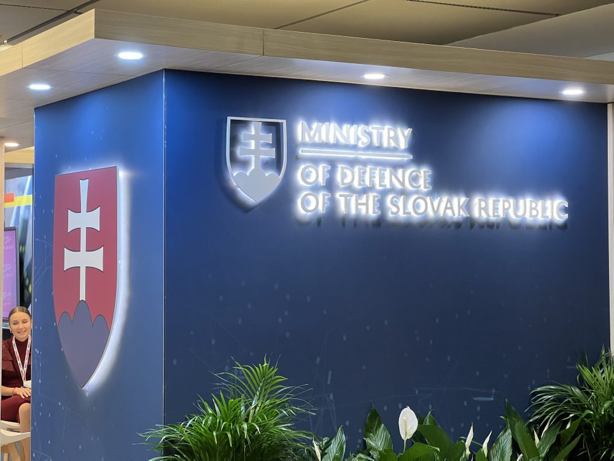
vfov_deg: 19.2
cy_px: 230
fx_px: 1366
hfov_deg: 25.3
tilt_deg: +2.0
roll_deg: +0.2
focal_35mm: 77
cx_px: 307
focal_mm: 9
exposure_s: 1/50
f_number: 2.8
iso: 500
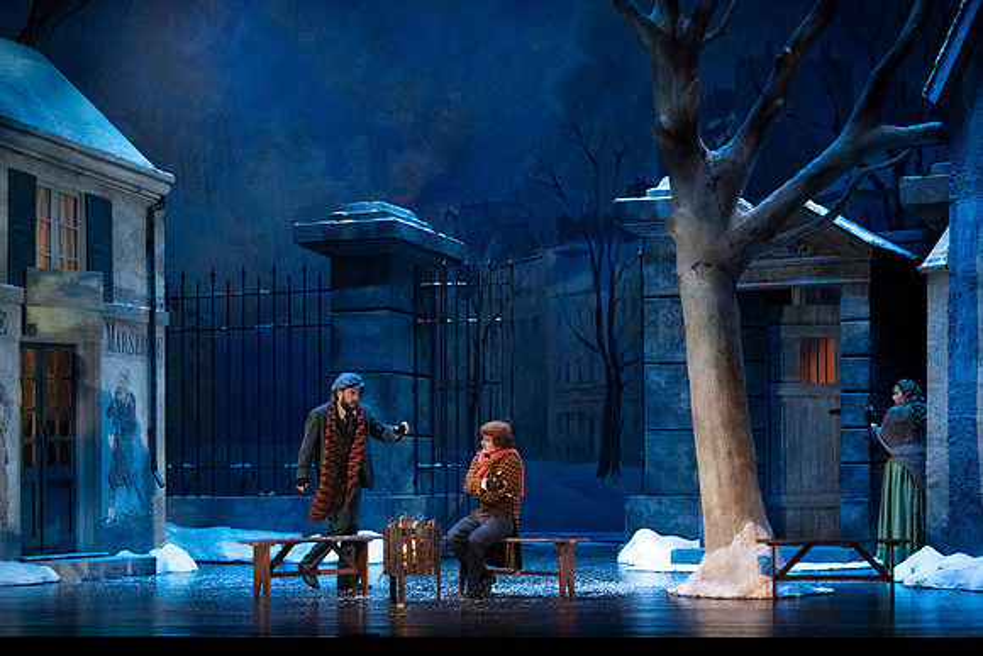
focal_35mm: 104
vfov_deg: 13.2
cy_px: 328
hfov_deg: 19.6
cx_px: 492
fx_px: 2840
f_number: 10
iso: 20000
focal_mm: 104
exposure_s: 1/320
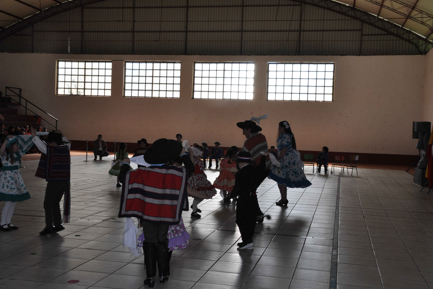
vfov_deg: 31.2
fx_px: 517
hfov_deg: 45.4
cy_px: 146
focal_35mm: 43
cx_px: 222
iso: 400
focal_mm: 28
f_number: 10
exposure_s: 1/125
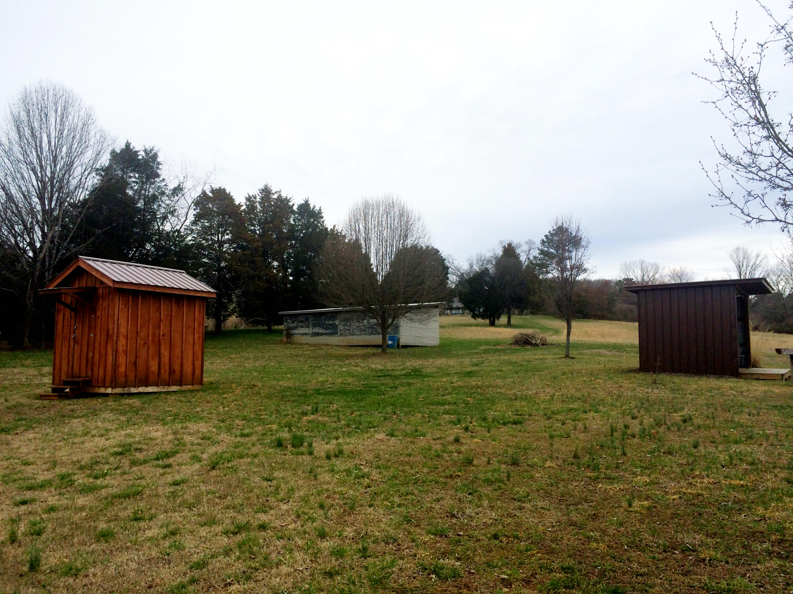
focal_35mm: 29
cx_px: 396
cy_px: 297
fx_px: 664
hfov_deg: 61.7
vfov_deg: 48.2
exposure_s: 1/684
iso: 32
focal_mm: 4.15
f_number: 2.2
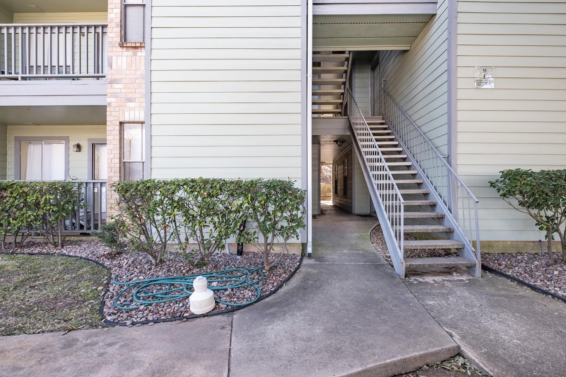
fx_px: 252
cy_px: 180
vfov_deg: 73.7
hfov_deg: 96.7
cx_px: 296
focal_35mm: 16
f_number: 8
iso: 160
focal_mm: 10
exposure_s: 1/200
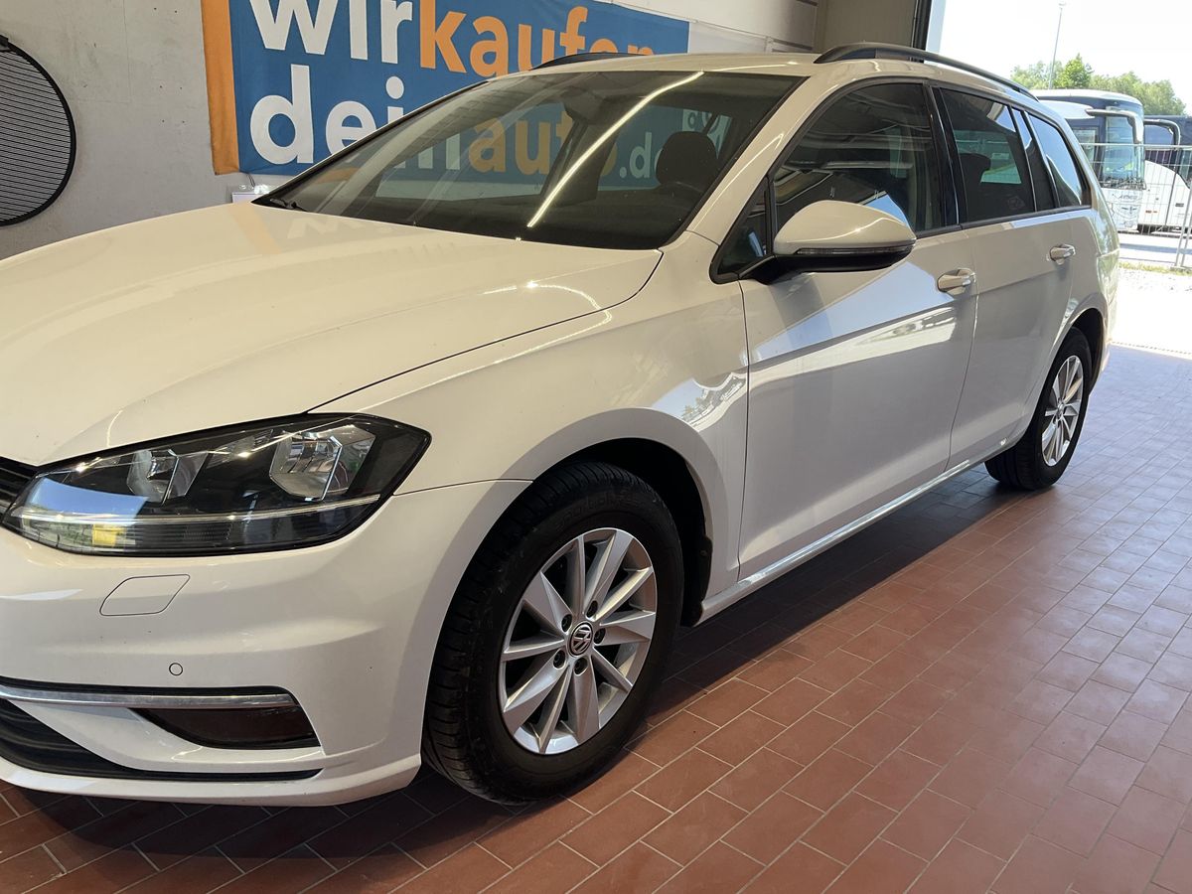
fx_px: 999
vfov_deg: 48.2
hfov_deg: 61.7
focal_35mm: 29
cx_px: 596
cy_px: 447
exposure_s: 1/106
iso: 16
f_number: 1.8
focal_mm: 3
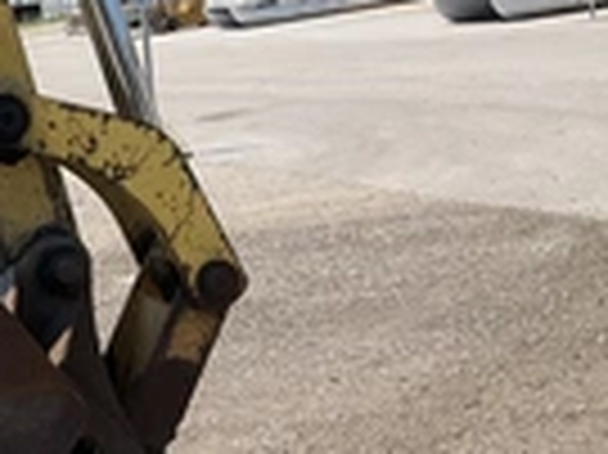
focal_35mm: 86
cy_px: 229
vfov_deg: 17.1
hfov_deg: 21.0
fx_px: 1509
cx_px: -144
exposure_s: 1/1577
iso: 25
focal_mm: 3
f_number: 1.8
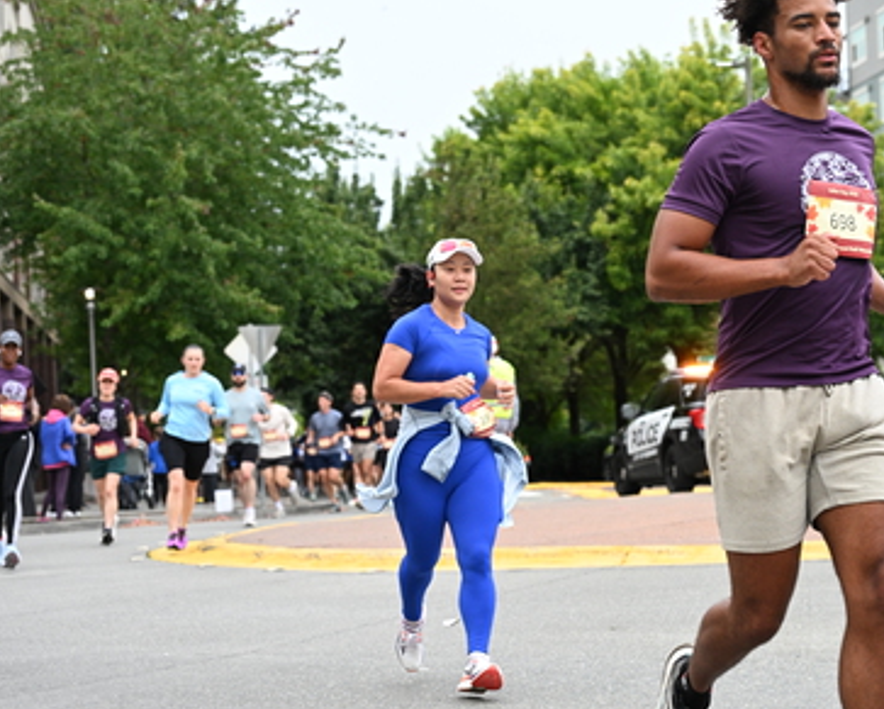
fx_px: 2121
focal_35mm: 81
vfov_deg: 19.0
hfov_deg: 23.5
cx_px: 444
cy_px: 400
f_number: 4
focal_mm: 57
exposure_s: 1/800
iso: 1600
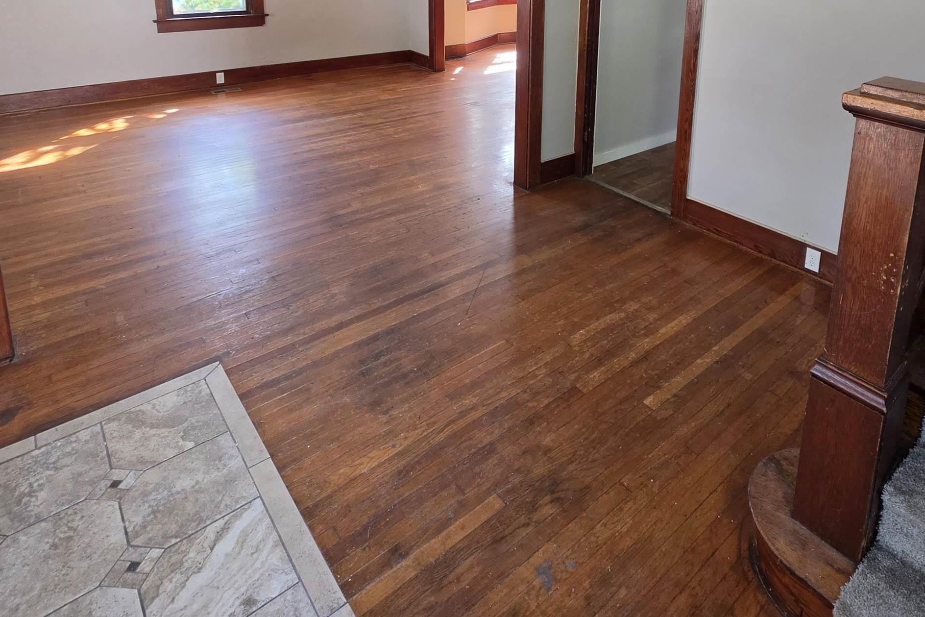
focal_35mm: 22
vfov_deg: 50.9
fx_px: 565
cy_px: 65
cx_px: 547
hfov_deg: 77.8
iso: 160
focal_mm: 2.2
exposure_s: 1/120
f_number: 1.9
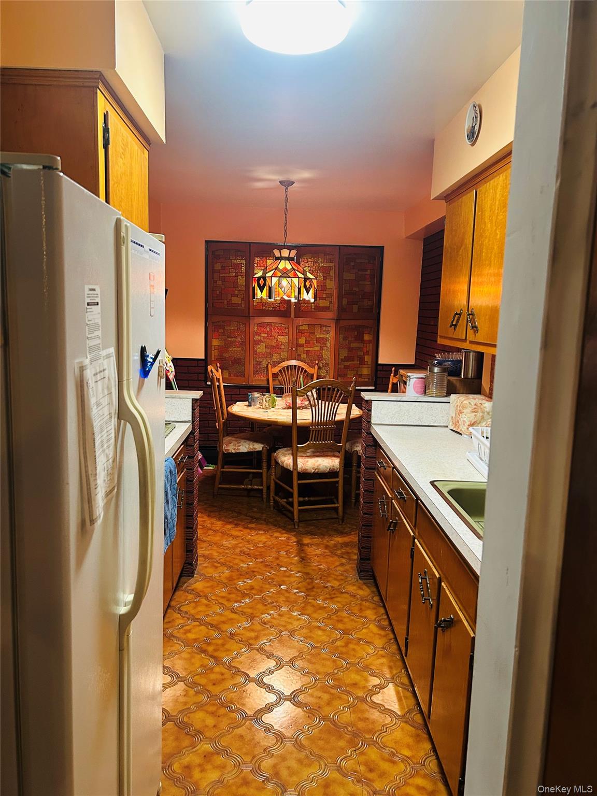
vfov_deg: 67.3
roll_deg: -1.8
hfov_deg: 53.1
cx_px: 298
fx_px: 598
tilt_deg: -8.6
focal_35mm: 26
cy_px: 398
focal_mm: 5.7
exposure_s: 1/60
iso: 250
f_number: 1.5
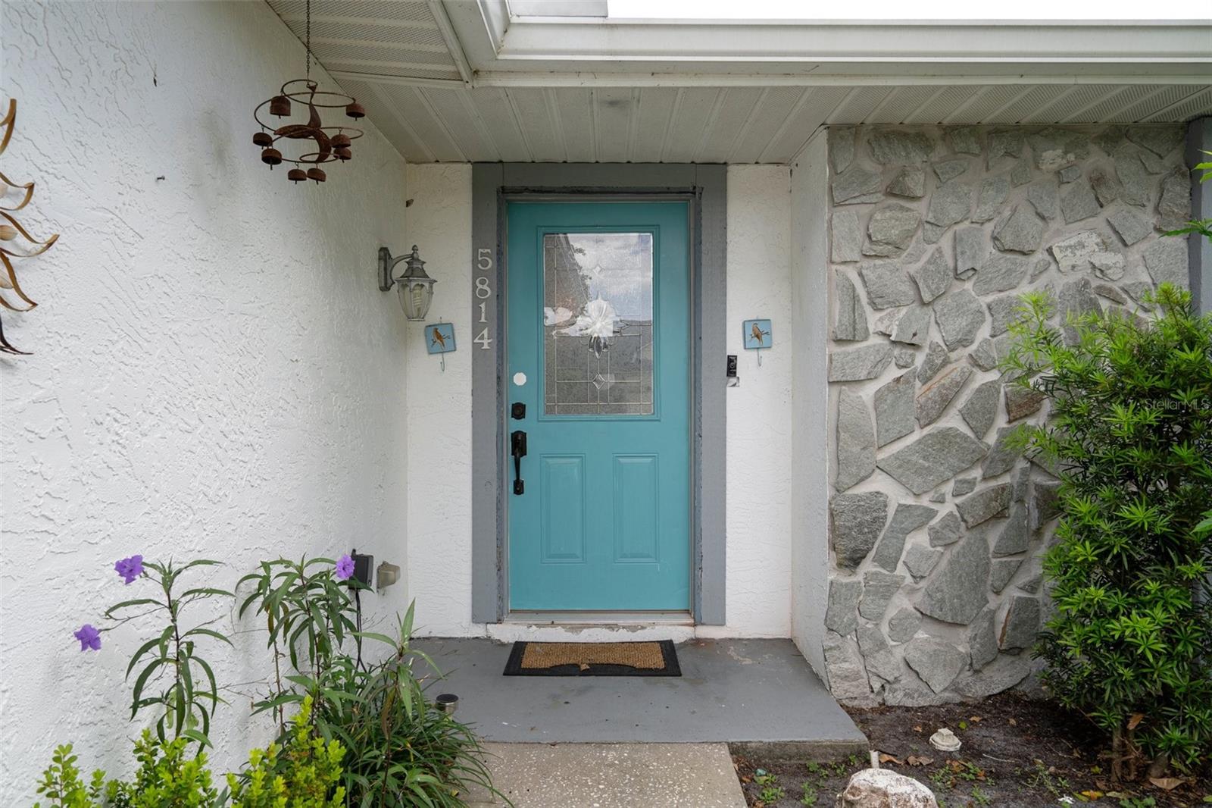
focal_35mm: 23
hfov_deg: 76.1
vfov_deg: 55.1
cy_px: 404
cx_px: 606
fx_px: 774
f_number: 9
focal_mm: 23
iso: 320
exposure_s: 1/25
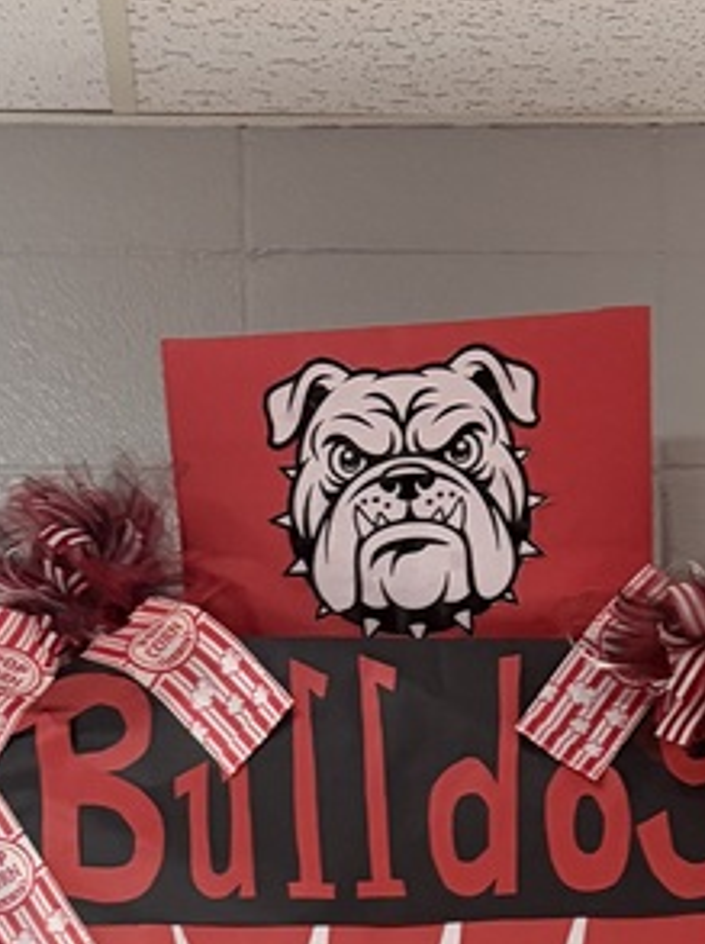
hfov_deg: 16.2
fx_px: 2477
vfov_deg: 18.0
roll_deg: +3.3
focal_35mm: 91
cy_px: 1595
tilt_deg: -4.3
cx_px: 473
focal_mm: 5.96
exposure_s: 1/60
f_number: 1.6
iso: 200
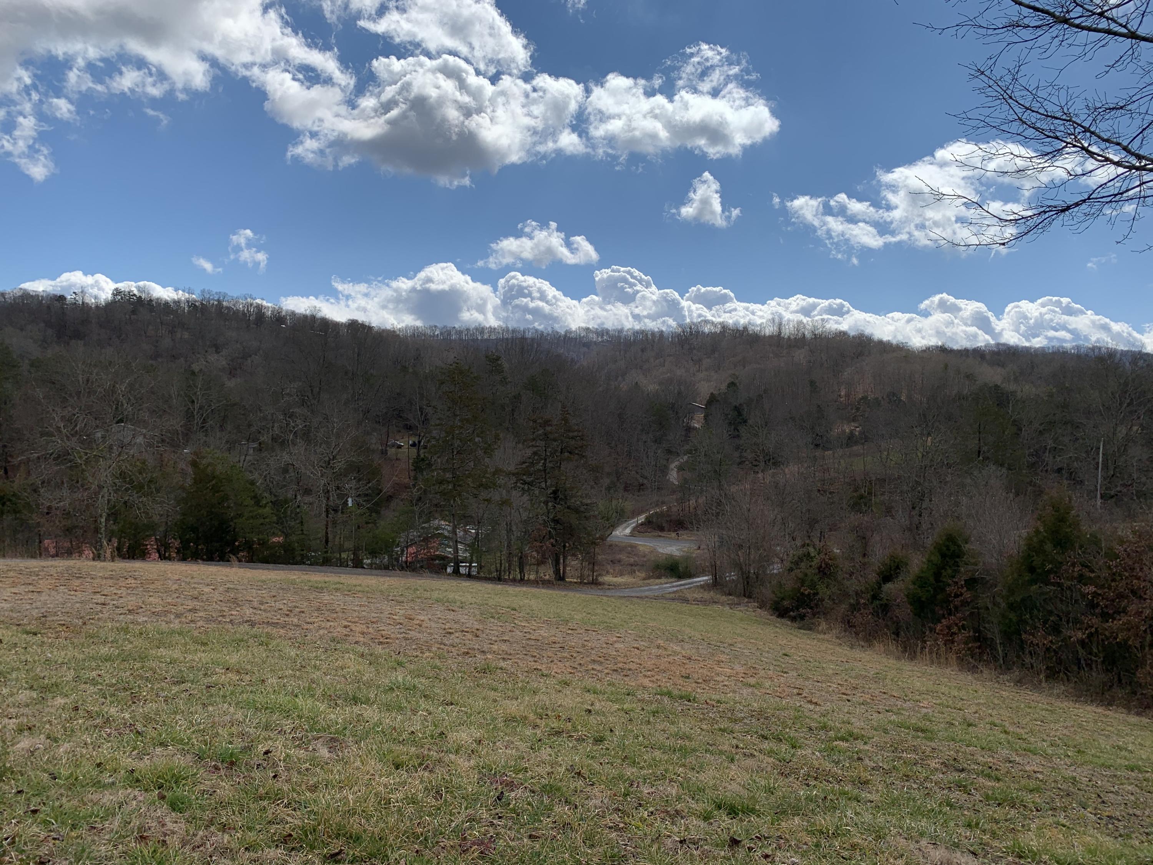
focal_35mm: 26
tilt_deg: -3.1
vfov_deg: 53.1
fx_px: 866
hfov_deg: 67.3
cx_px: 576
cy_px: 432
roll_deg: -0.9
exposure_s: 1/4673
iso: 25
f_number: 1.8
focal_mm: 4.25
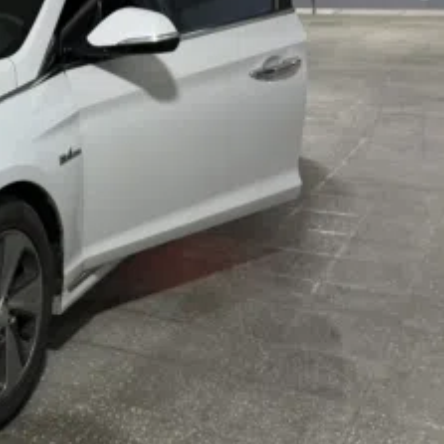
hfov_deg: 26.3
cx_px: -24
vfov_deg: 27.9
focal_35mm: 61
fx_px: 885
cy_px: 127
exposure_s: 1/65
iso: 200
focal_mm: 6.76
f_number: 1.78
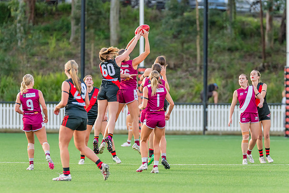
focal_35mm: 387
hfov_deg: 5.3
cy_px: 90
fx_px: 3105
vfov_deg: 3.6
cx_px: 135
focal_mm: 310
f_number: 4
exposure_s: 1/1000
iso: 1400
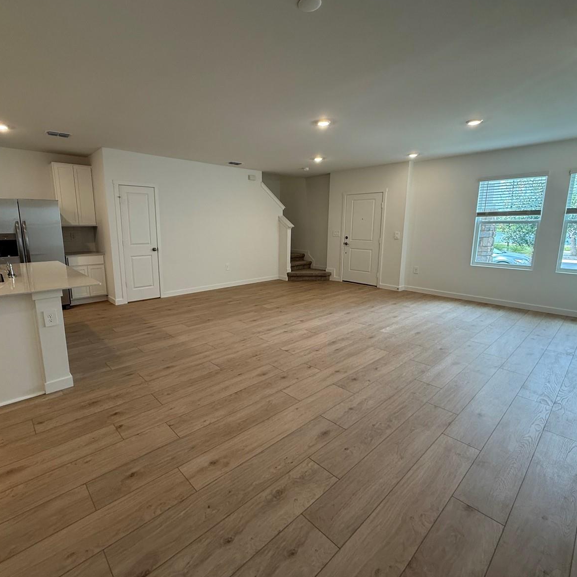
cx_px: 263
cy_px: 282
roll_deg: +0.4
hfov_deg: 83.8
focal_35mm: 17
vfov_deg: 84.0
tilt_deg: -8.8
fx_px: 321
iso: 160
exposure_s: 1/120
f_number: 2.2
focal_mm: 2.22
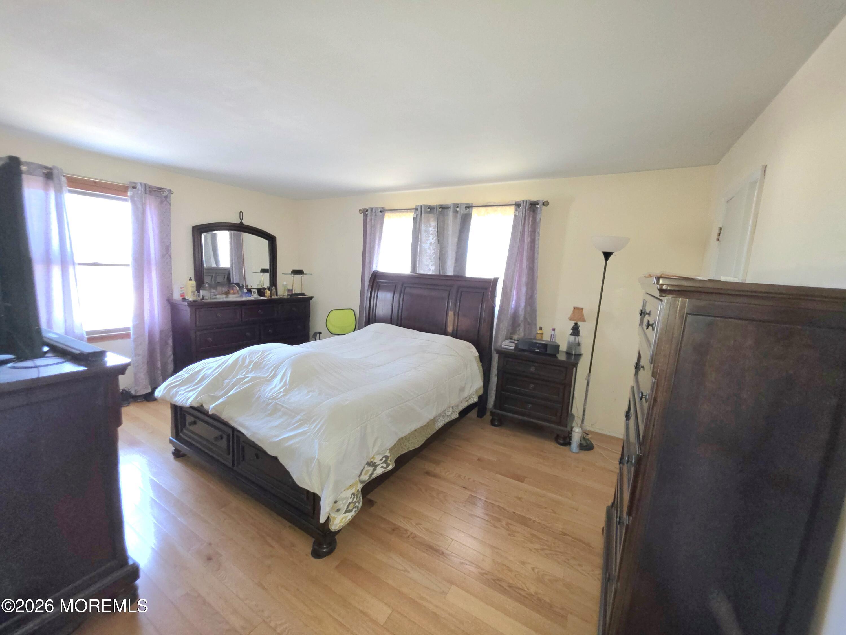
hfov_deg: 106.2
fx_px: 318
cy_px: 318
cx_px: 423
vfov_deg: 89.9
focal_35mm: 13
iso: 200
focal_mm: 2.2
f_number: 1.9
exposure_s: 1/32.9
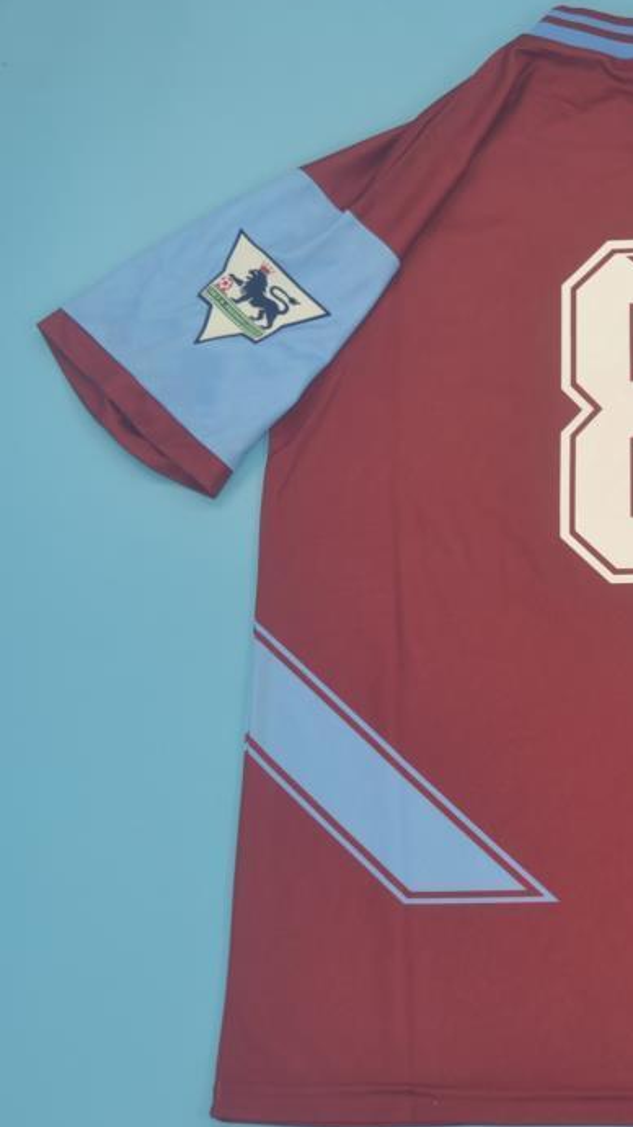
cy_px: 572
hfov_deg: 19.5
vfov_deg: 35.4
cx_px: 698
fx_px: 1761
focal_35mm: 59
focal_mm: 24
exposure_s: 1/100
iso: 200
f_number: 4
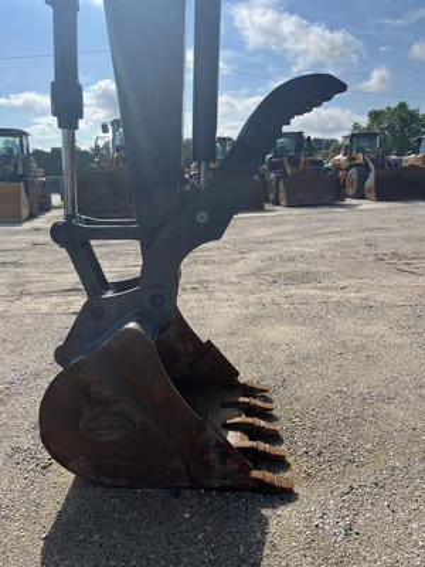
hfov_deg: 53.1
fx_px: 426
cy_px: 284
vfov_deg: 67.3
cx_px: 212
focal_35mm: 26
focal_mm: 5.1
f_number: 1.6
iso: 50
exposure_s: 1/4016
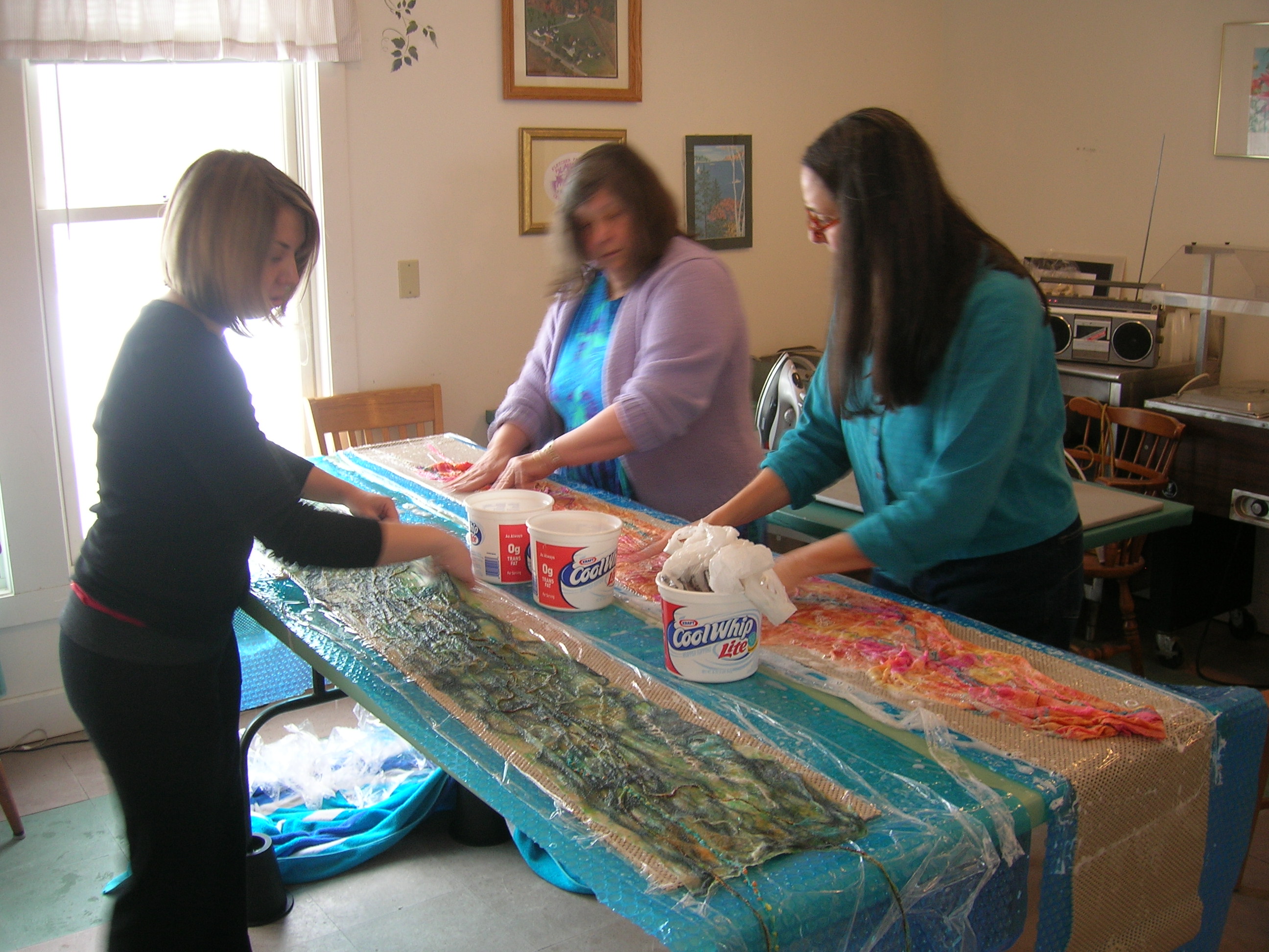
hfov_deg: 54.0
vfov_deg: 41.8
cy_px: 476
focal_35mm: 34
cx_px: 634
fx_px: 1246
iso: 50
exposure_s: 1/8.7
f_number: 2.9
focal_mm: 5.7
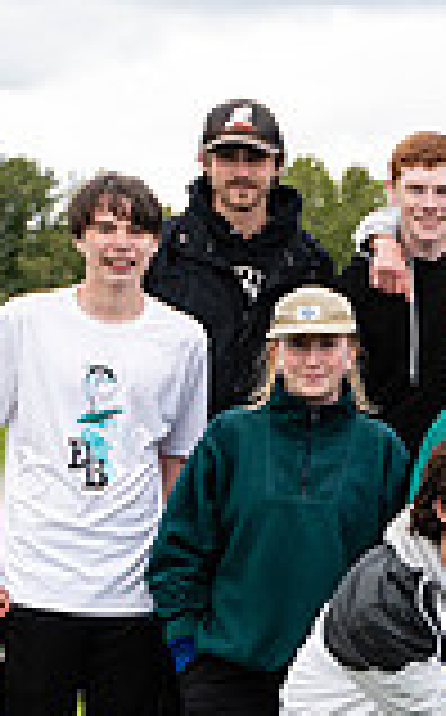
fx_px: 2535
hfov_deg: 9.4
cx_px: 883
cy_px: 606
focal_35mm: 130
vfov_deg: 15.9
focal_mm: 35
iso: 220
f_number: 5.6
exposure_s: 1/250
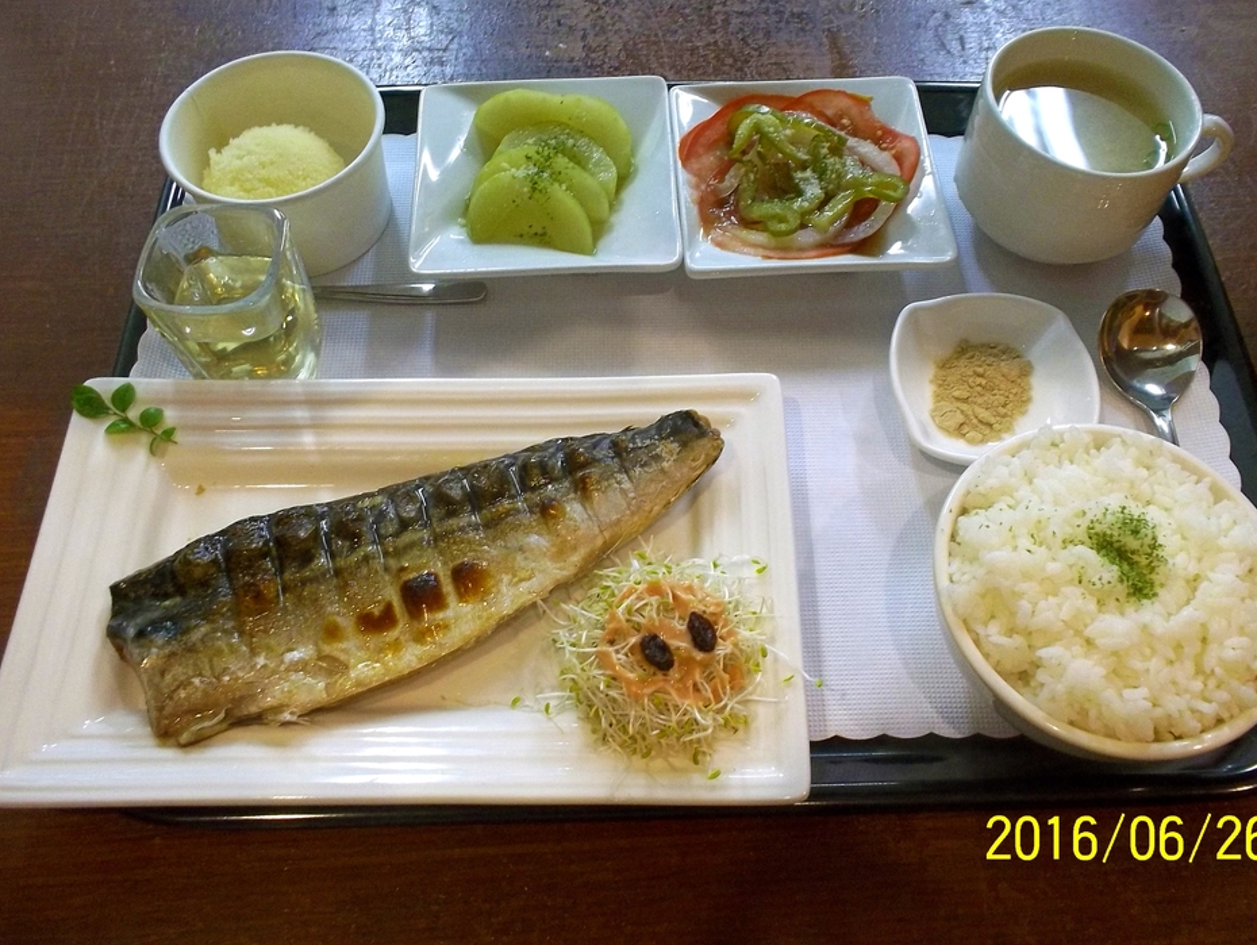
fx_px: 1127
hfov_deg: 58.3
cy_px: 459
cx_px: 668
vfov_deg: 45.5
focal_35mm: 31
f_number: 3.3
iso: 160
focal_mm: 4.1
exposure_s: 1/25
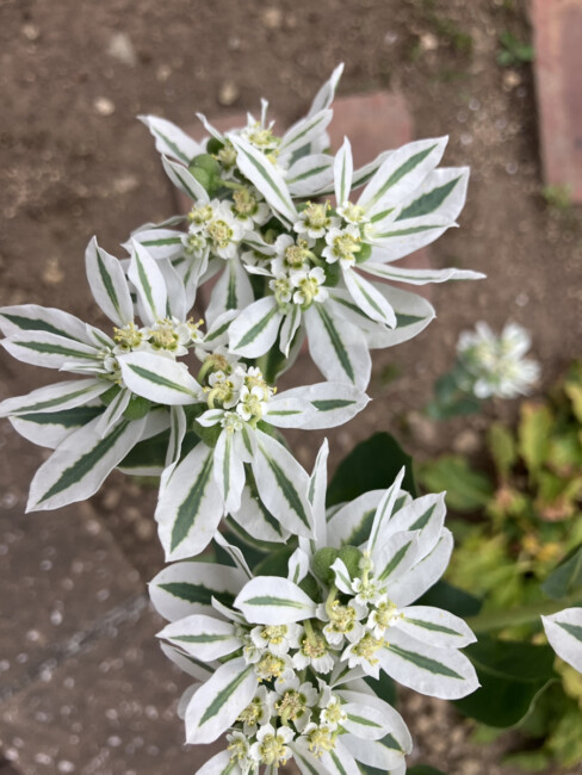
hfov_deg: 49.8
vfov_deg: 63.4
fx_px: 627
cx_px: 291
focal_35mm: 28
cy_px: 388
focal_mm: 3.99
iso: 25
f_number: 1.8
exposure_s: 1/121
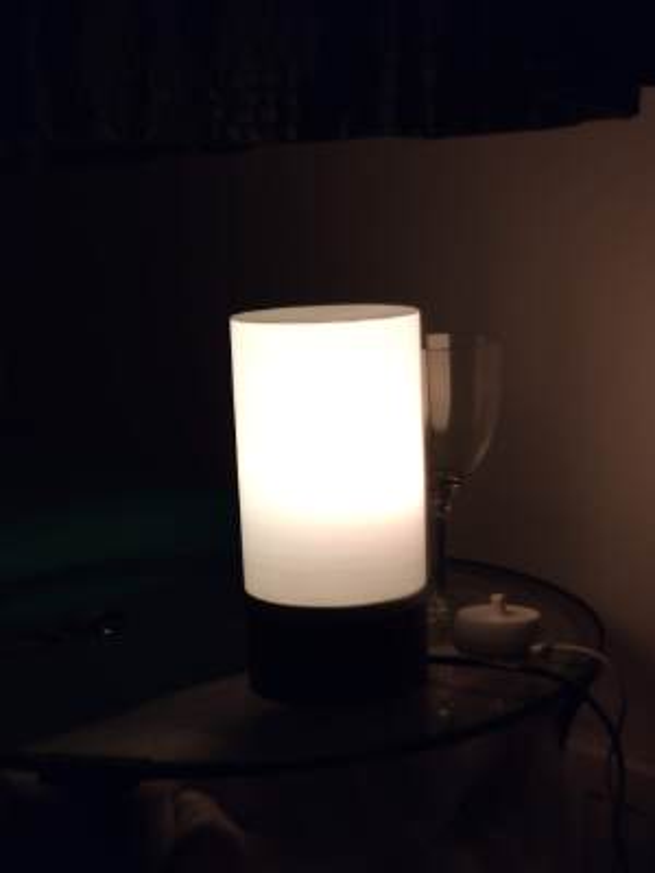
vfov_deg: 58.4
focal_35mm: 31
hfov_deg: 45.4
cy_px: 436
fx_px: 782
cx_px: 328
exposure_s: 1/40
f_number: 2.2
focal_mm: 6.22
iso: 1367
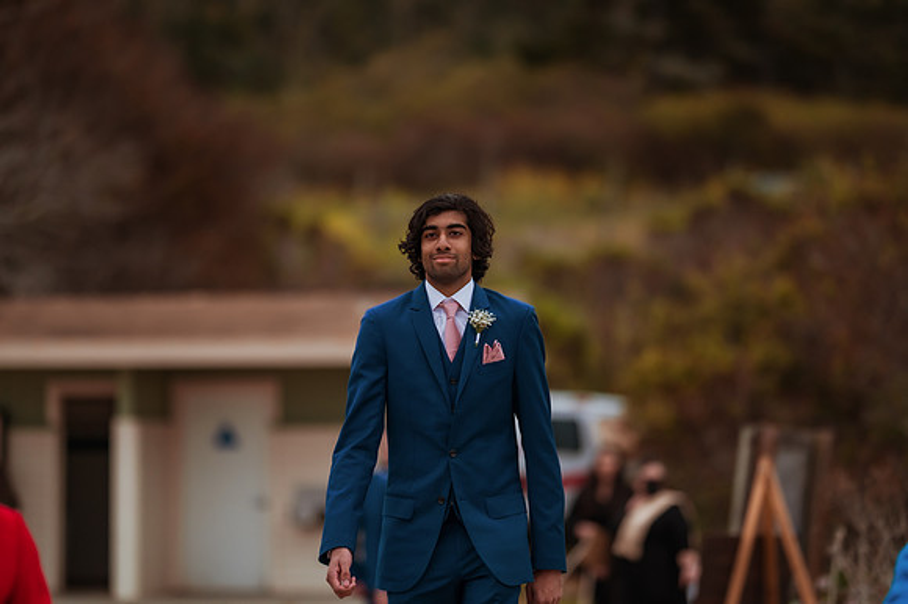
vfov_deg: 10.1
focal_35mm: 135
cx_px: 454
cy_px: 302
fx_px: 3403
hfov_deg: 15.2
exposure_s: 1/3200
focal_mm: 135
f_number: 1.8
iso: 500
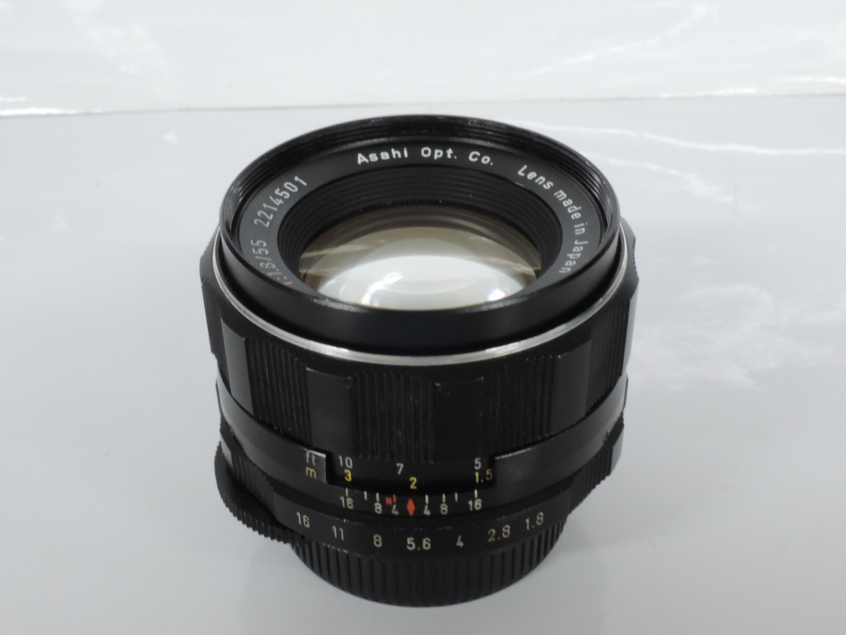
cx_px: 423
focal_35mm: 50
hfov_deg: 38.2
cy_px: 318
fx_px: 1222
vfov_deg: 29.1
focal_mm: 10.7
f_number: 8
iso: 800
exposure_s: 1/20
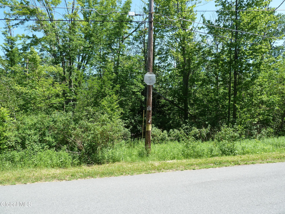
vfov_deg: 54.9
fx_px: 206
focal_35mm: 25
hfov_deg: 69.4
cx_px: 142
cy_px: 107
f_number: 4
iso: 80
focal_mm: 4.1
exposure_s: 1/250
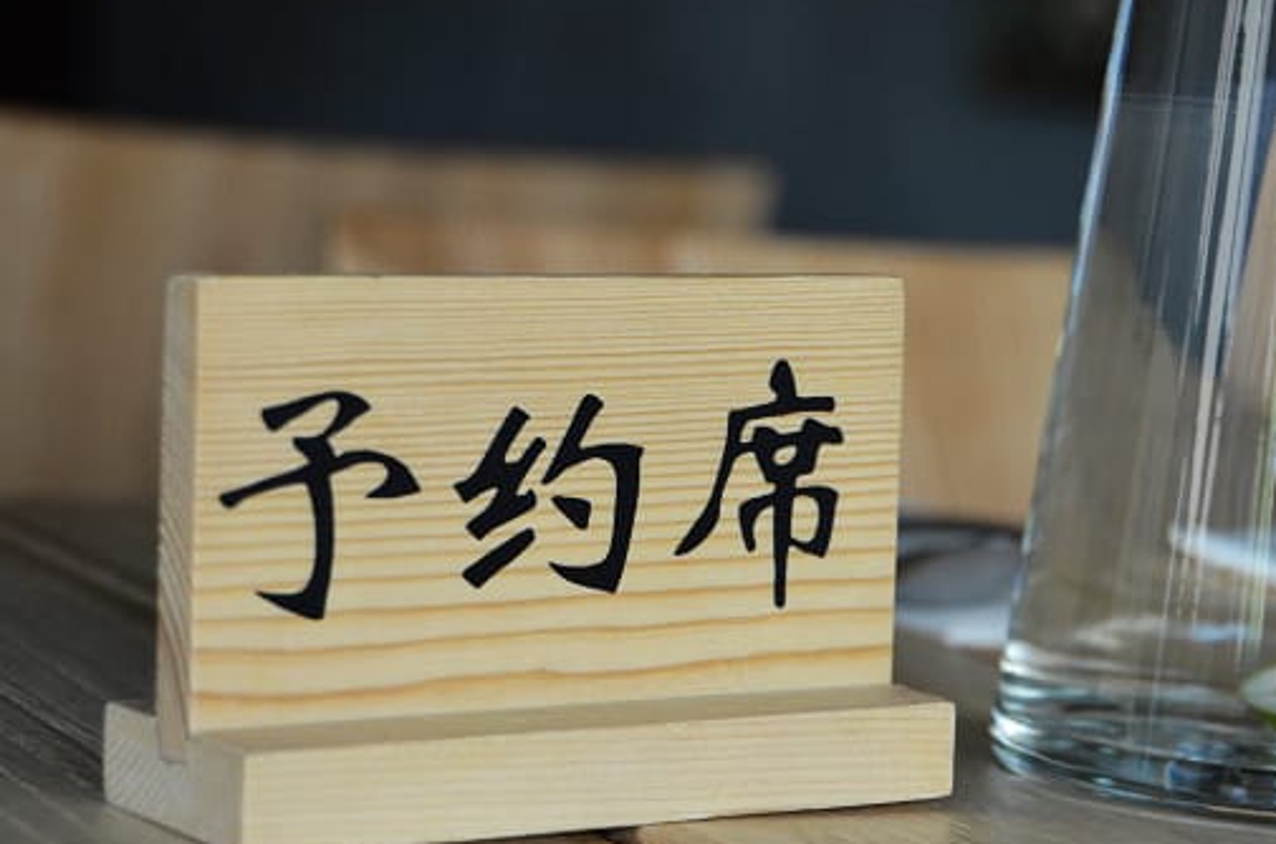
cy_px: 462
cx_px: 742
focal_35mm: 123
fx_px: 4336
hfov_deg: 16.7
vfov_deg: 11.1
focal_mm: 65
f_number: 5
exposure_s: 1/250
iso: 1250
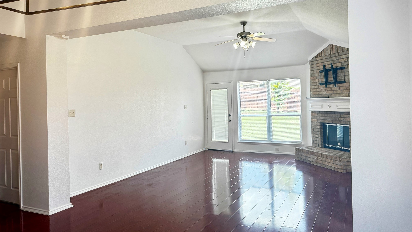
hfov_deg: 69.8
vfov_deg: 42.8
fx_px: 295
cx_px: 211
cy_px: 100
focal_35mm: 27
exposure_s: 1/120
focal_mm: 6.76
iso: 125
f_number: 1.78
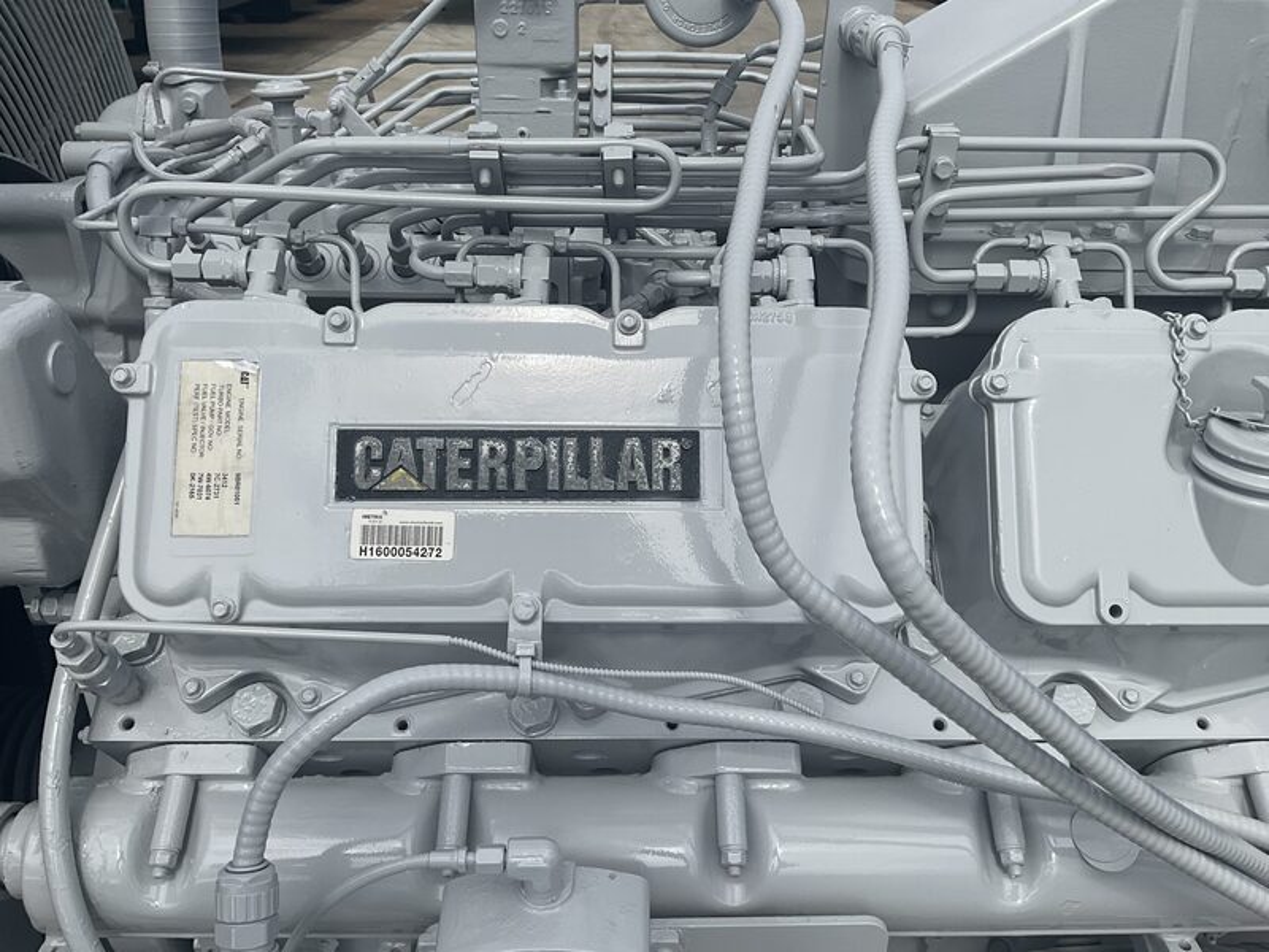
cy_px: 476
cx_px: 634
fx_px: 1063
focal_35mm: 29
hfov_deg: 61.7
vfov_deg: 48.2
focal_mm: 3
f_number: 1.8
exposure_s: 1/3322
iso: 16
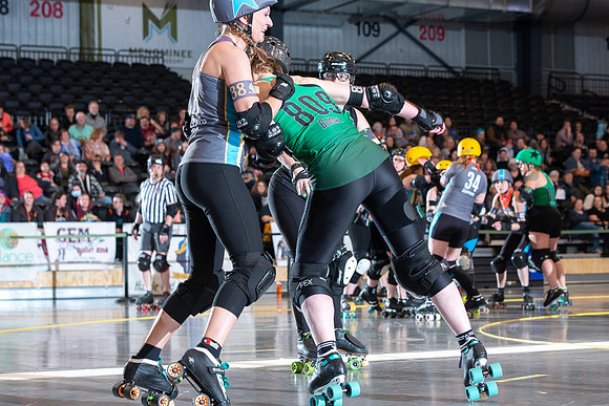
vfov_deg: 15.9
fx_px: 1455
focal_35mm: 86
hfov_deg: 23.6
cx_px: 304
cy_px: 203
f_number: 5.6
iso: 640
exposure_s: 1/160
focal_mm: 86
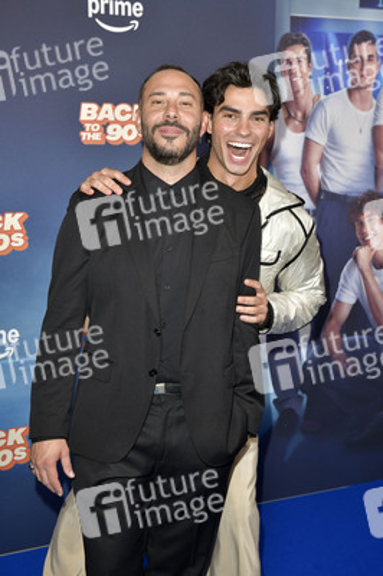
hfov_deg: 24.6
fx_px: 879
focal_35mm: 55
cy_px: 288
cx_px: 192
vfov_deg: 36.3
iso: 800
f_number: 6.3
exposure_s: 1/200
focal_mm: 55
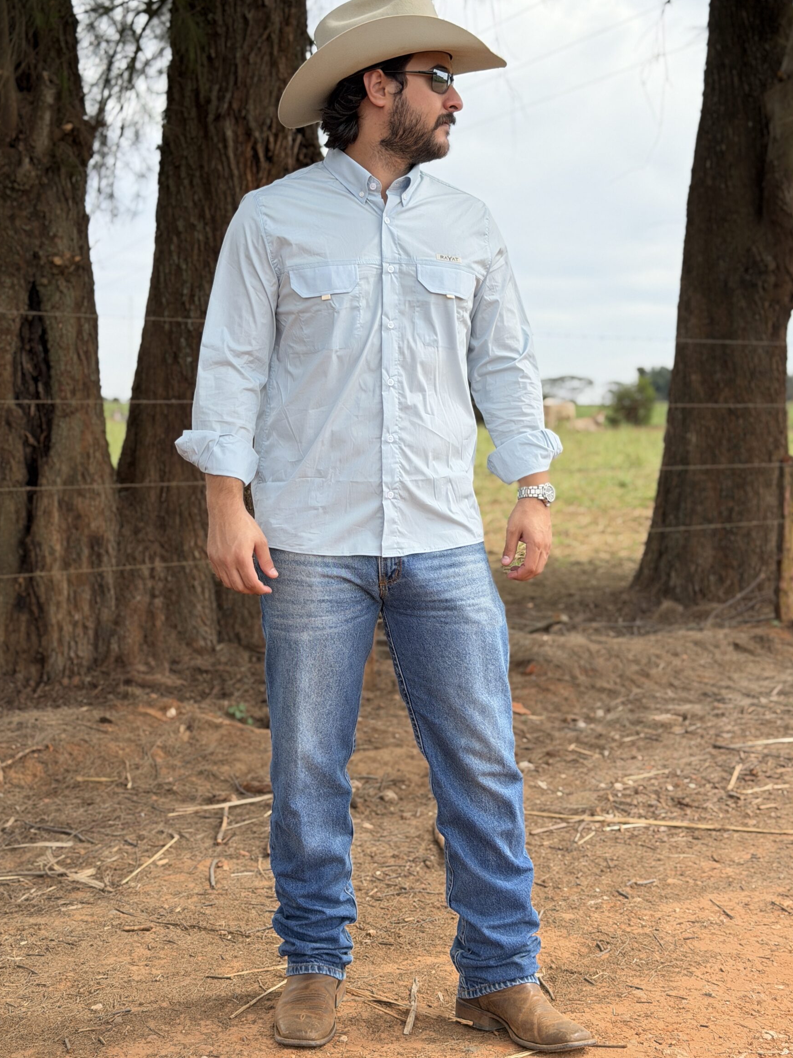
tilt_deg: -3.1
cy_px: 492
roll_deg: +0.2
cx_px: 390
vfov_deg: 36.2
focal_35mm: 53
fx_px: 1619
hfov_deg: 27.5
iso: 64
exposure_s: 1/3226
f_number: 1.78
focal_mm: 6.76
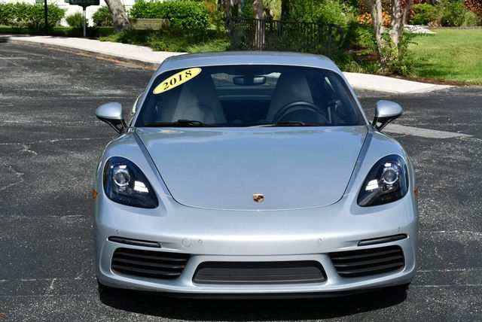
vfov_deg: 16.3
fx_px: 1126
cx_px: 241
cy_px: 161
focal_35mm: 84
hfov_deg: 24.2
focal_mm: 42
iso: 100
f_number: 9
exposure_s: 1/320
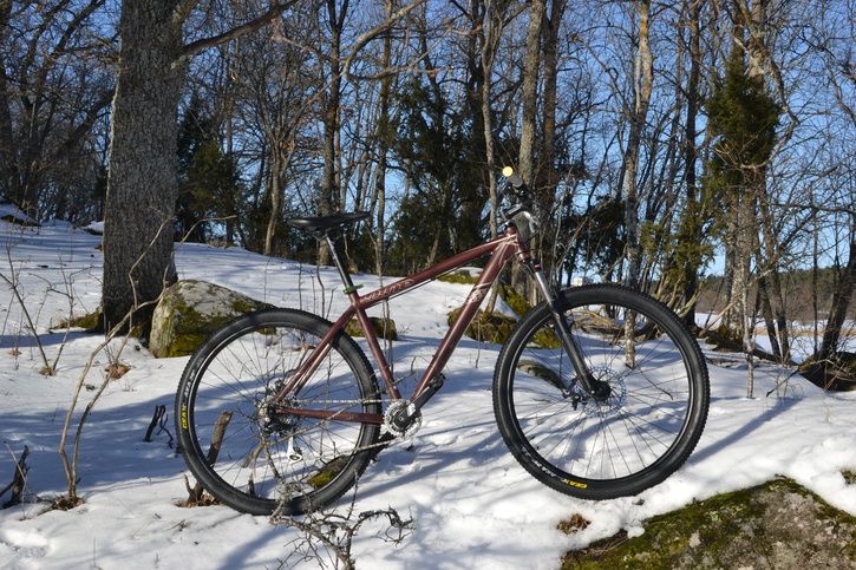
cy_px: 285
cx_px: 428
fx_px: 1248
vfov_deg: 25.7
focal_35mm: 52
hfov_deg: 37.9
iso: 100
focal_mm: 35
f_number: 10
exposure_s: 1/125
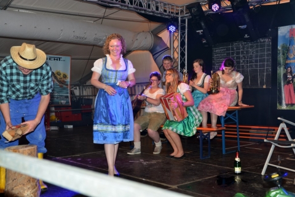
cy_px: 98
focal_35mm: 48
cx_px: 148
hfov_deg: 41.1
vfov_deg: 28.1
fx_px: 393
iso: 200
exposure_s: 1/60
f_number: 5
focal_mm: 48
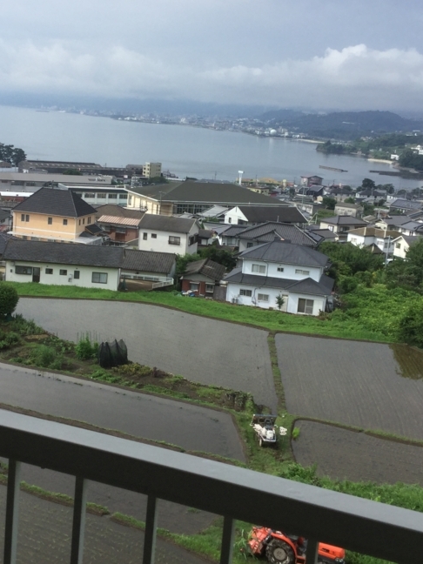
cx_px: 162
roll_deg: -3.7
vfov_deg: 38.9
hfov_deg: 29.6
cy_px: 265
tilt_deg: -11.1
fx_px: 798
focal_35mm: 49
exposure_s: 1/1131
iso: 25
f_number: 2.4
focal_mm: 3.3
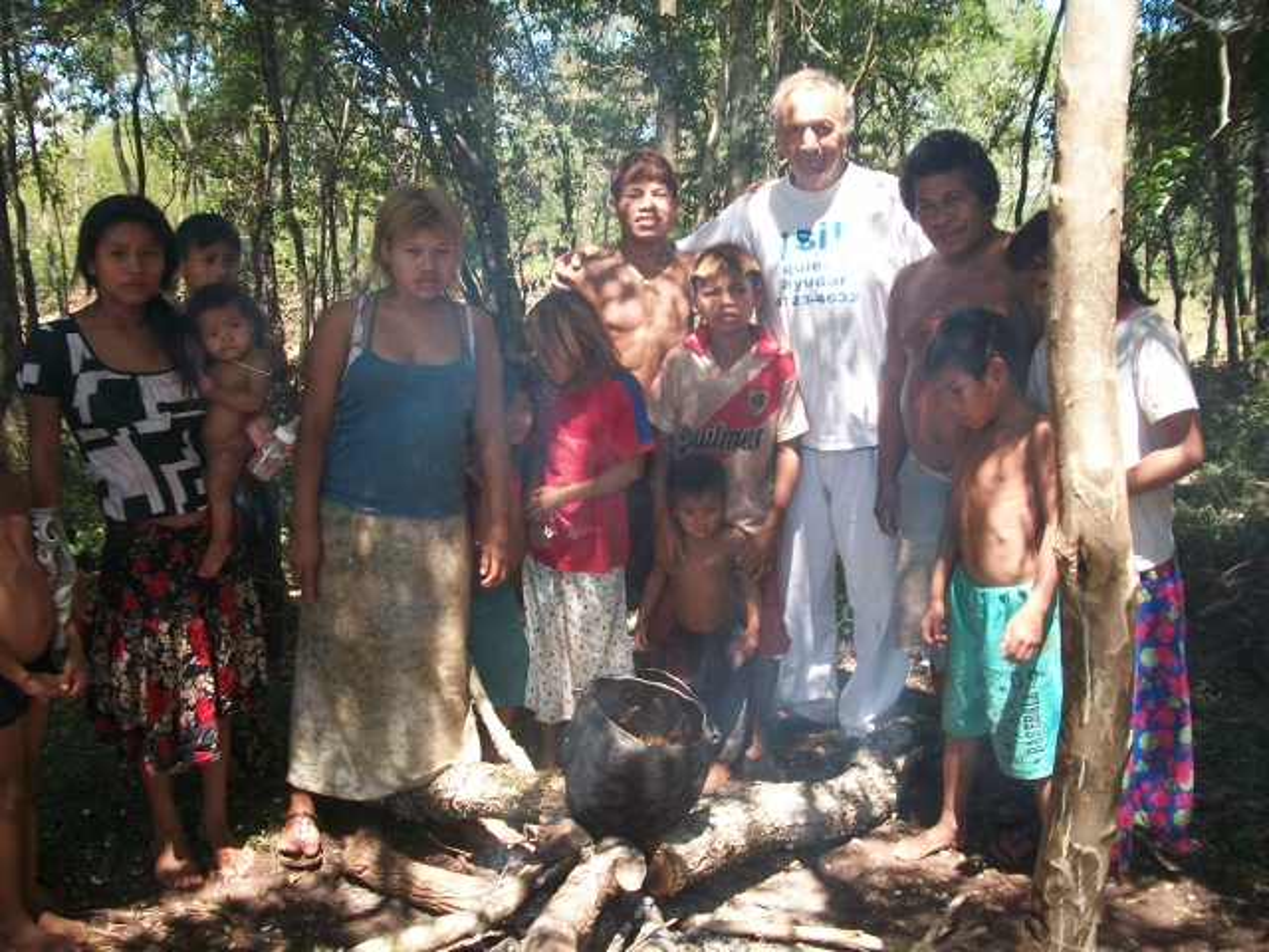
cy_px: 476
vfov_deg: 44.2
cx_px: 634
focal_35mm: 32
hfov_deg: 56.8
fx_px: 1173
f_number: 2.9
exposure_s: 1/200
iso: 80
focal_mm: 5.7
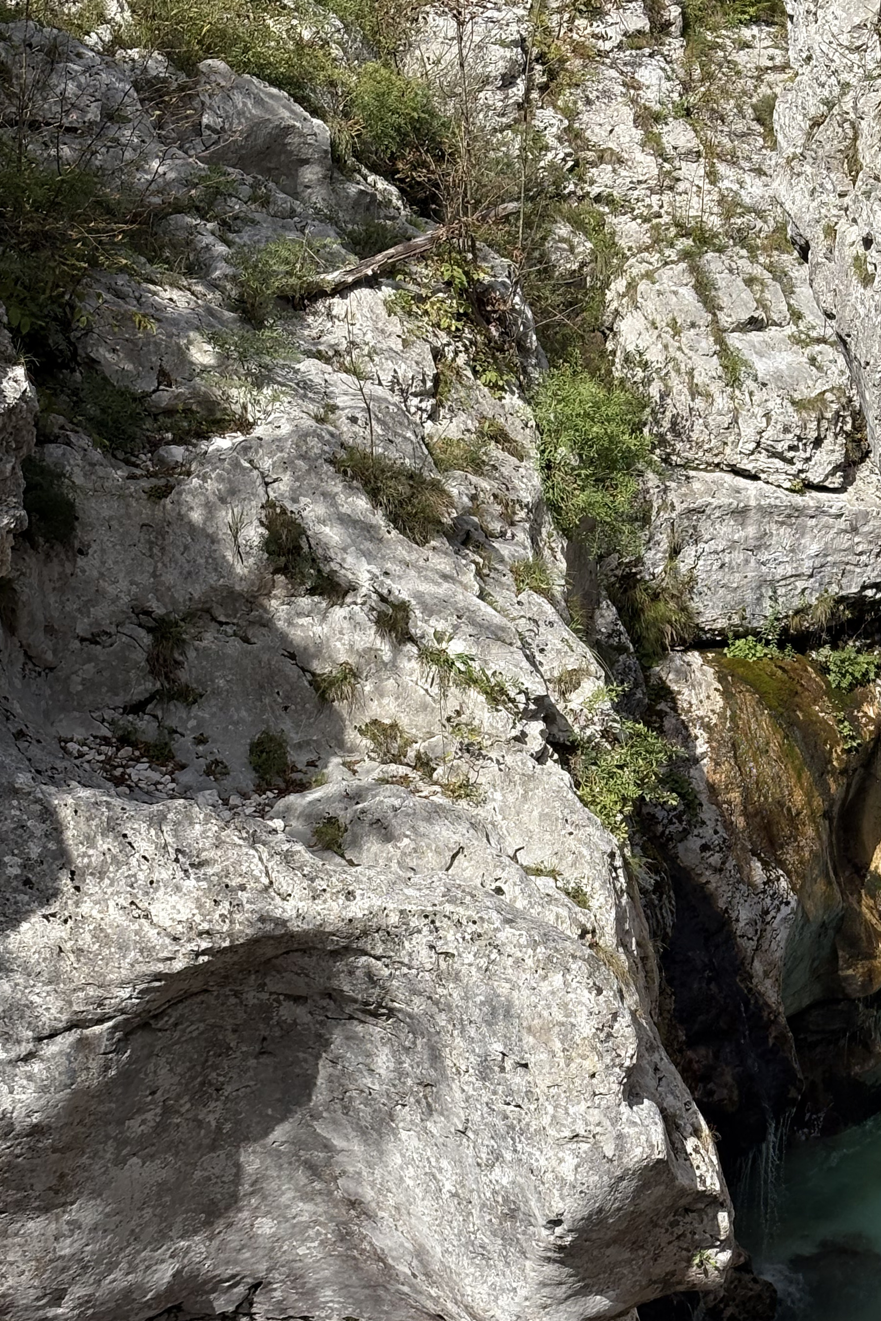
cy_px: 923
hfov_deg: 16.7
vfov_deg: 24.9
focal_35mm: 81
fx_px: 2973
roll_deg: -0.7
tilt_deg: -18.4
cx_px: 718
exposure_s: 1/3831
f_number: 1.6
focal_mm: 5.96
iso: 32
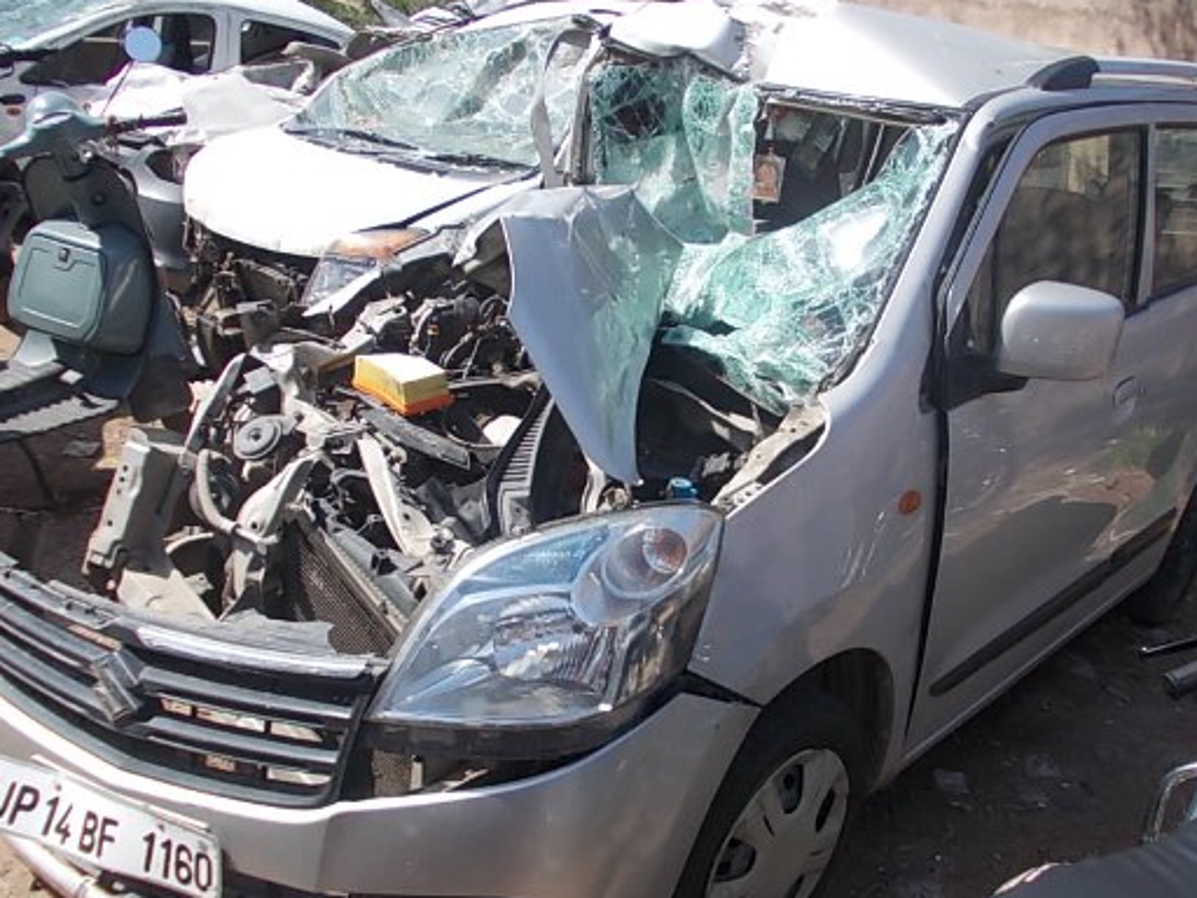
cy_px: 510
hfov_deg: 52.5
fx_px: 1210
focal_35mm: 35
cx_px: 664
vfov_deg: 40.6
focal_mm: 4
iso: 80
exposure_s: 1/250
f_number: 5.4
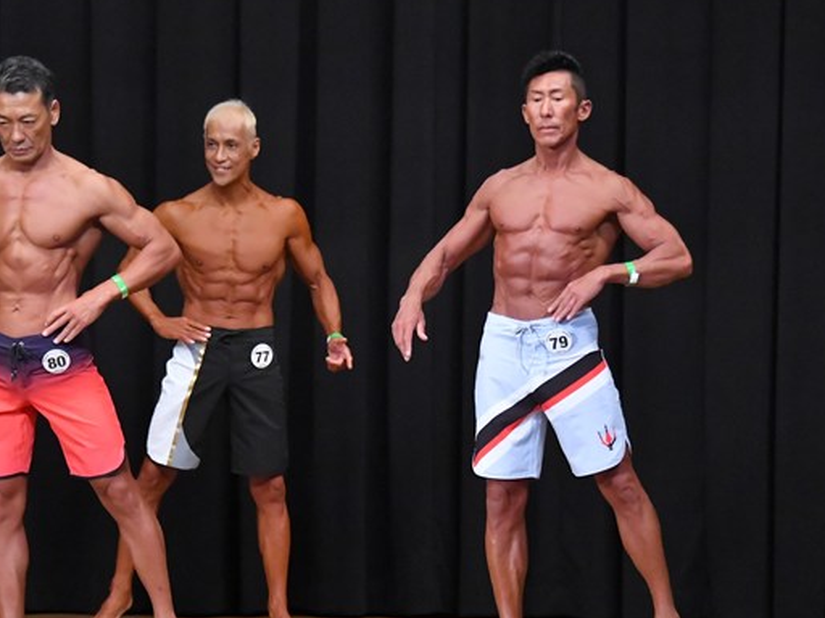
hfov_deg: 6.7
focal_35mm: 294
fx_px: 7007
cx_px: 339
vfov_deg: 5.1
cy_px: 367
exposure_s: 1/400
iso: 8000
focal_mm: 135
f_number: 5.6
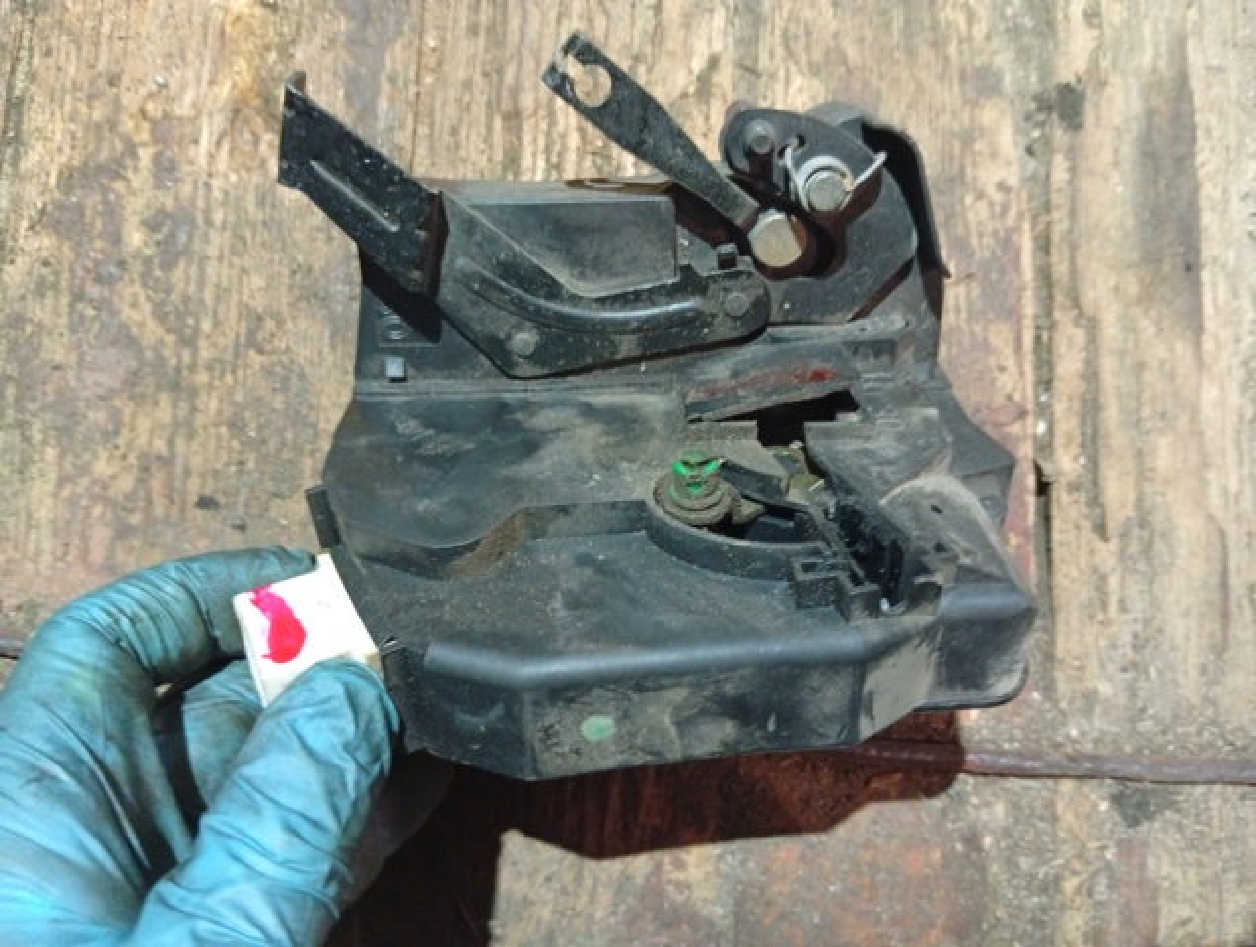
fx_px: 945
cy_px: 474
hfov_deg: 67.2
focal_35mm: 26
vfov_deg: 53.2
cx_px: 628
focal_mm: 3.96
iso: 2319
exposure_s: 1/16.7
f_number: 1.8
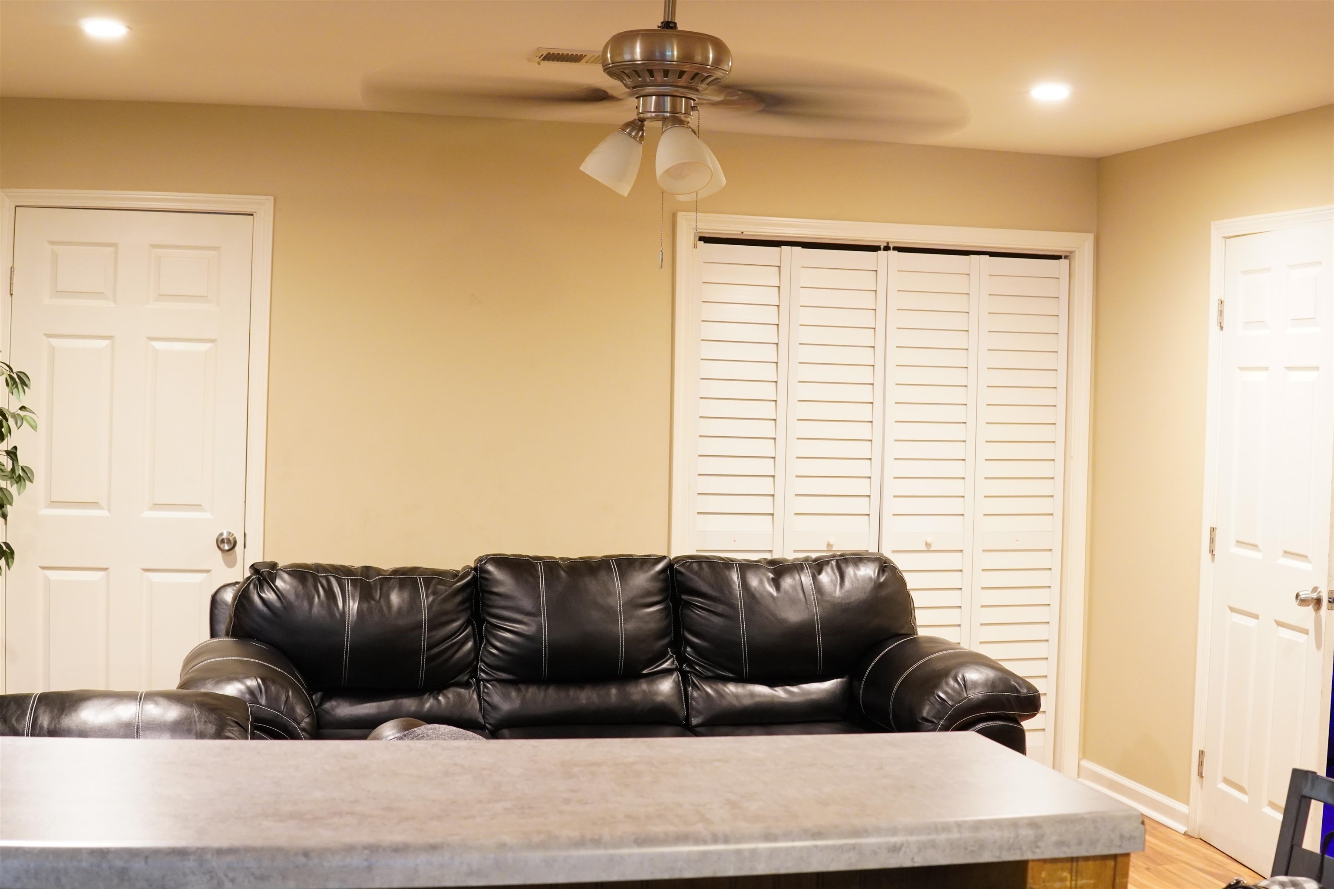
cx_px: 667
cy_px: 444
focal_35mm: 45
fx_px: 1667
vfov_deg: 29.9
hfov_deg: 43.6
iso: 2000
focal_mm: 30
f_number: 5.6
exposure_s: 1/8
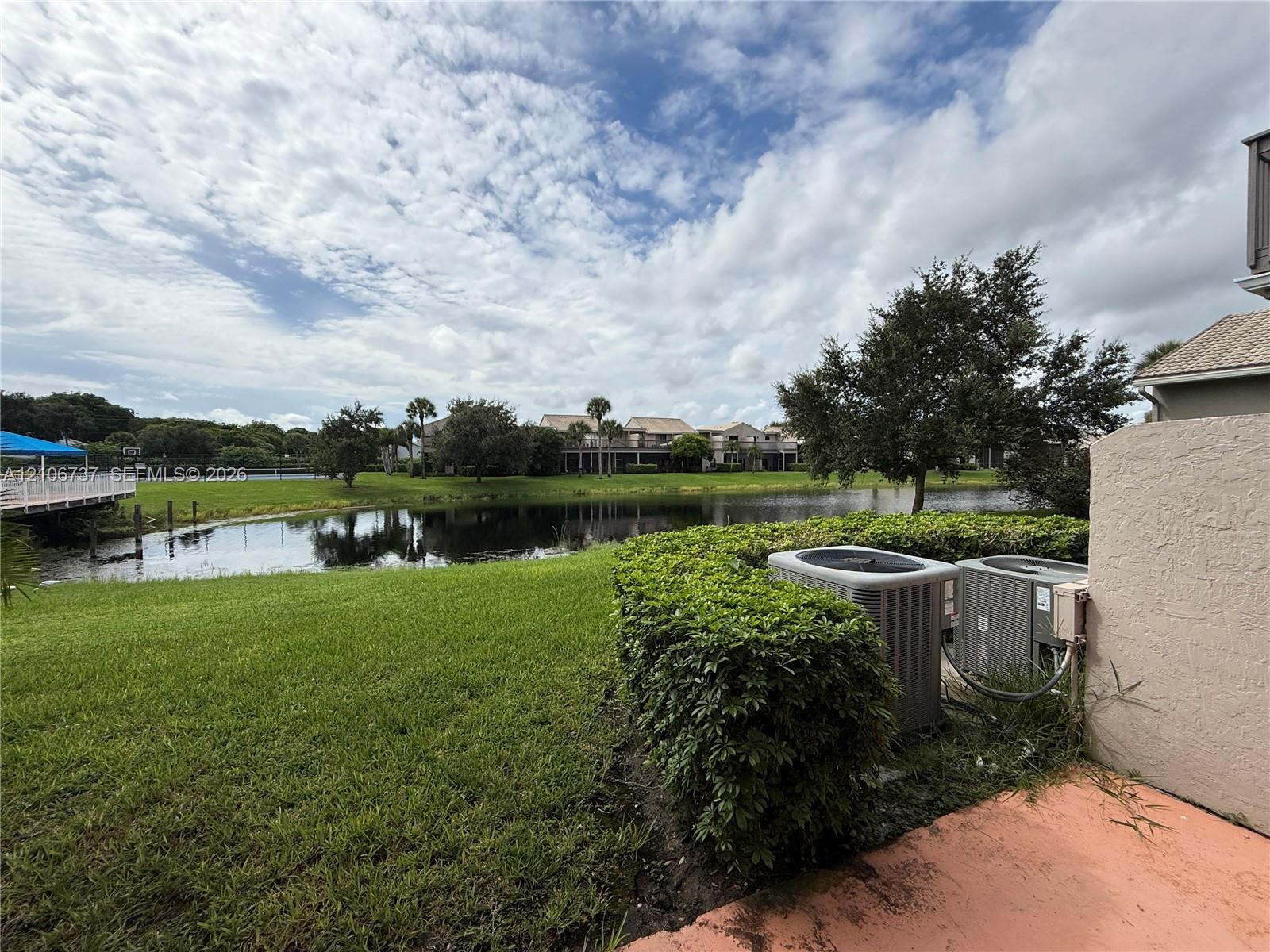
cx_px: 635
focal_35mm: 14
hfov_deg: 102.1
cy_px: 476
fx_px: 514
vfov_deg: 85.7
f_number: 2.2
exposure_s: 1/3663
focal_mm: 2.22
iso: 50
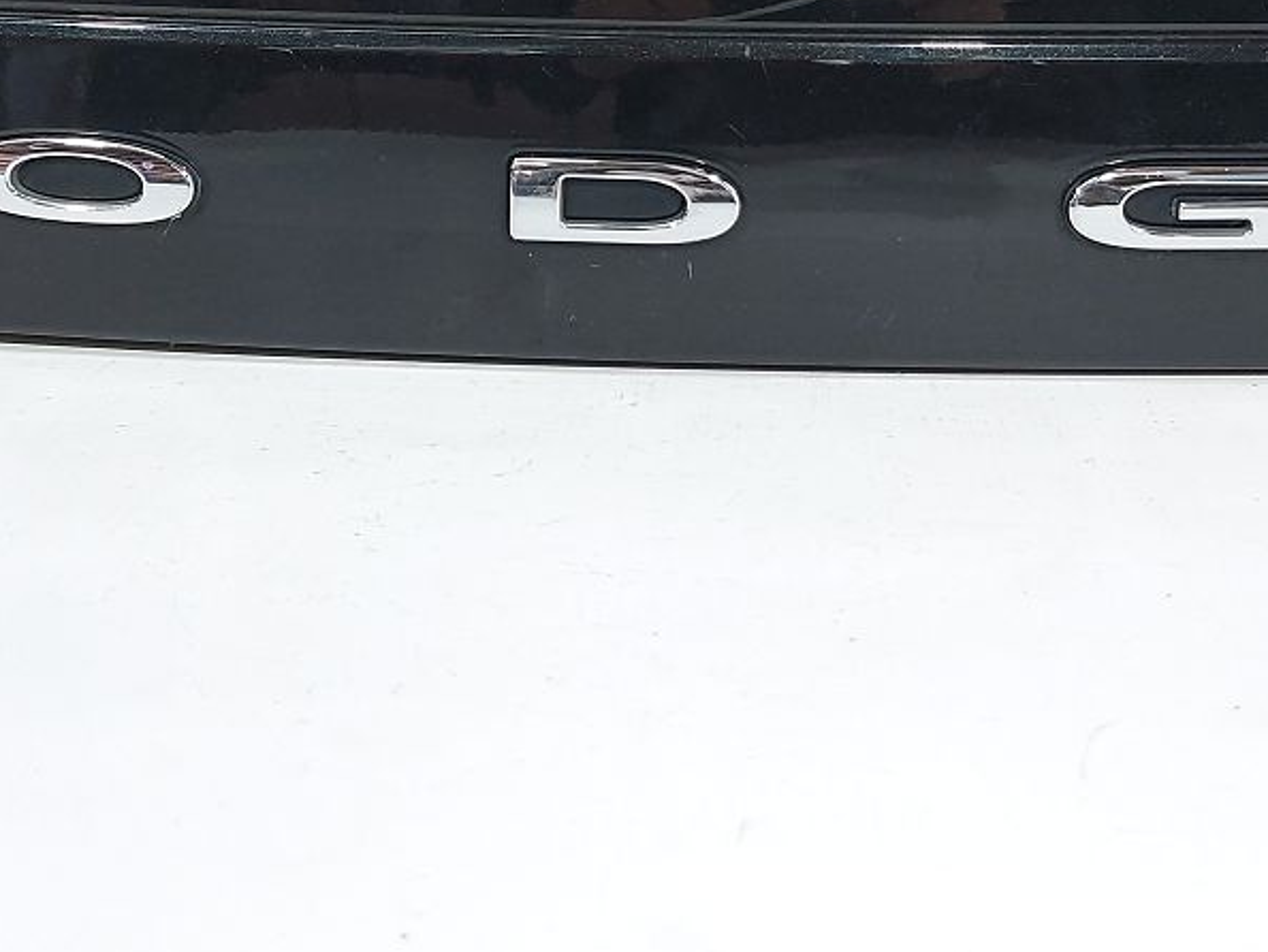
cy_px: 164
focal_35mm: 56
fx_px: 2052
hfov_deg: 34.3
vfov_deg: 25.6
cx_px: 622
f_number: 1.8
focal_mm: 5.23
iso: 100
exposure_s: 1/50
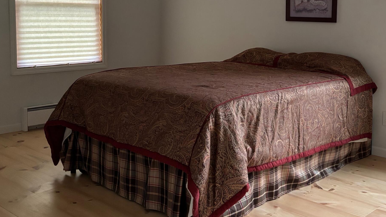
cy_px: 60
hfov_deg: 42.4
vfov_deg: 25.2
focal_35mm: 47
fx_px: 481
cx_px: 288
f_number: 1.6
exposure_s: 1/60
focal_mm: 5.96
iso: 320
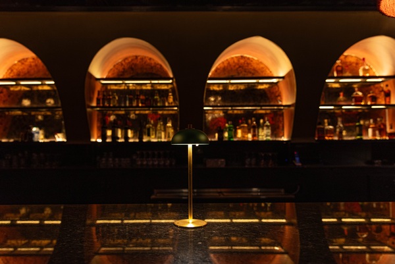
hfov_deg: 63.6
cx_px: 198
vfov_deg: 45.0
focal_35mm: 29
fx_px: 318
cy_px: 132
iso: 800
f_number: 3.5
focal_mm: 29
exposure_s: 1/60
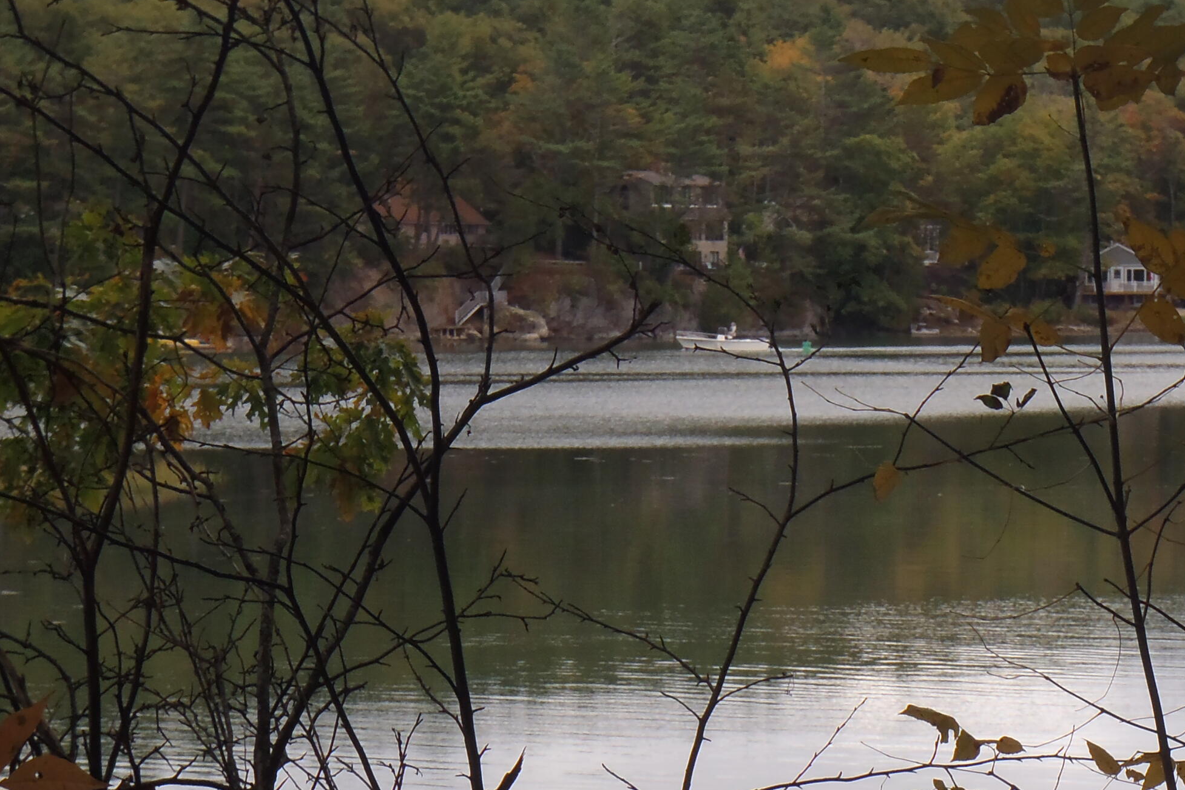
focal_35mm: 163
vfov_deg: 8.4
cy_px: 559
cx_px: 890
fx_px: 5365
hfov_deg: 12.6
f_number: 5.1
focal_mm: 18.2
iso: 100
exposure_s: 1/200
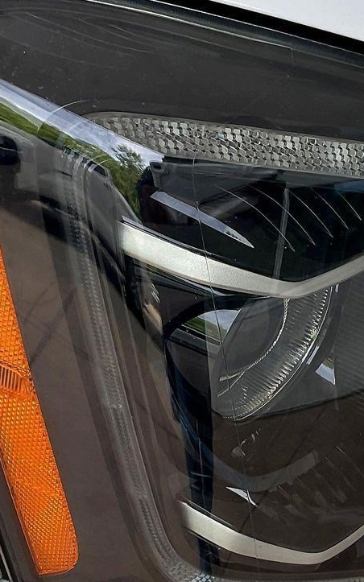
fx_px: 1079
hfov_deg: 19.1
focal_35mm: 68
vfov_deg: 30.1
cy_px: 367
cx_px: 250
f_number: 1.8
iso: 16
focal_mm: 3
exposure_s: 1/245
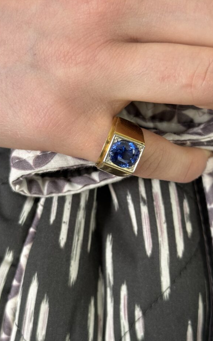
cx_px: 118
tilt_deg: -17.8
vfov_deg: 36.3
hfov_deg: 23.1
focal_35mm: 56
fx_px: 520
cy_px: 167
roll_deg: -0.2
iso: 250
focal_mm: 6.76
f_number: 1.78
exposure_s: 1/60
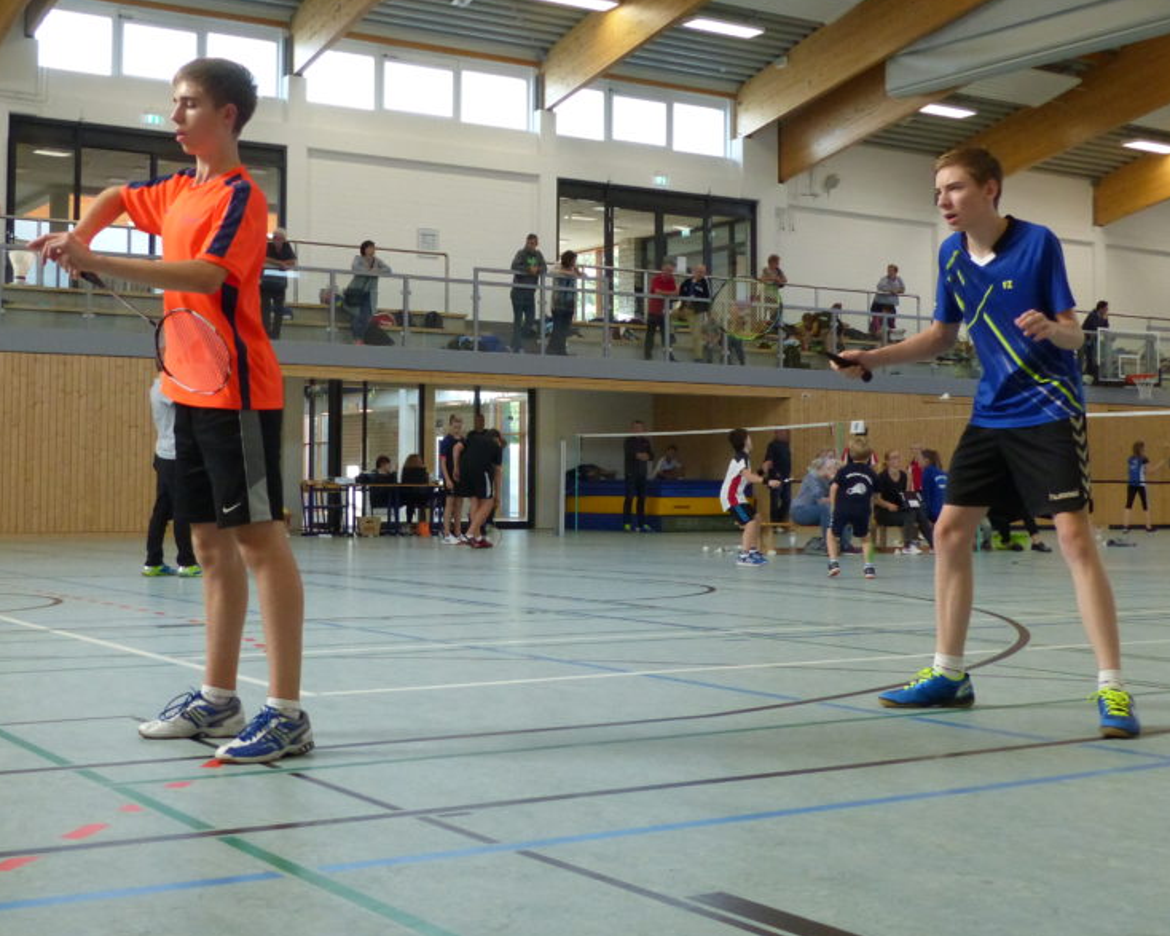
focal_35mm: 49
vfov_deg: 30.8
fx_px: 1697
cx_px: 547
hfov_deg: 38.0
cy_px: 397
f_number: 2.8
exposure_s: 1/250
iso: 400
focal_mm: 6.4
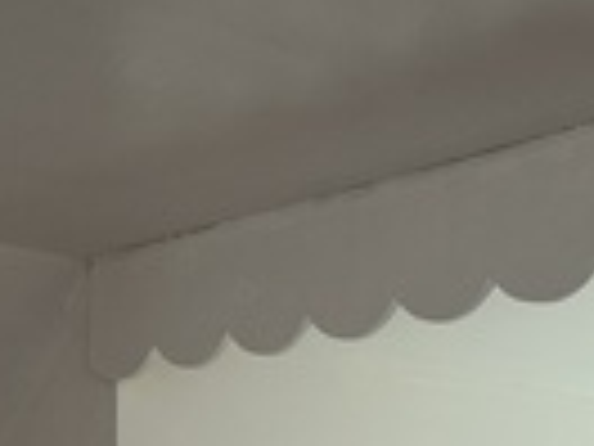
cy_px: 752
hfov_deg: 16.1
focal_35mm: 121
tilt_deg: -2.4
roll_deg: -0.6
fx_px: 2076
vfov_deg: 11.5
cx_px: 547
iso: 125
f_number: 1.78
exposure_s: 1/60
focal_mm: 6.86
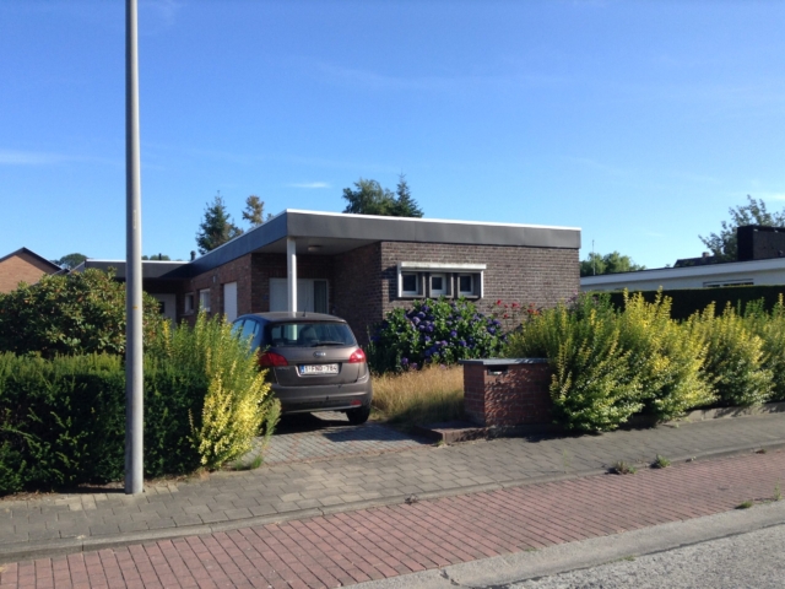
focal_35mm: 33
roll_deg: +0.8
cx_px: 392
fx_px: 748
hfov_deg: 55.4
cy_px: 294
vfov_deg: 42.9
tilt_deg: -0.9
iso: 25
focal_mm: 3.3
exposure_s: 1/597
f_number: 2.4
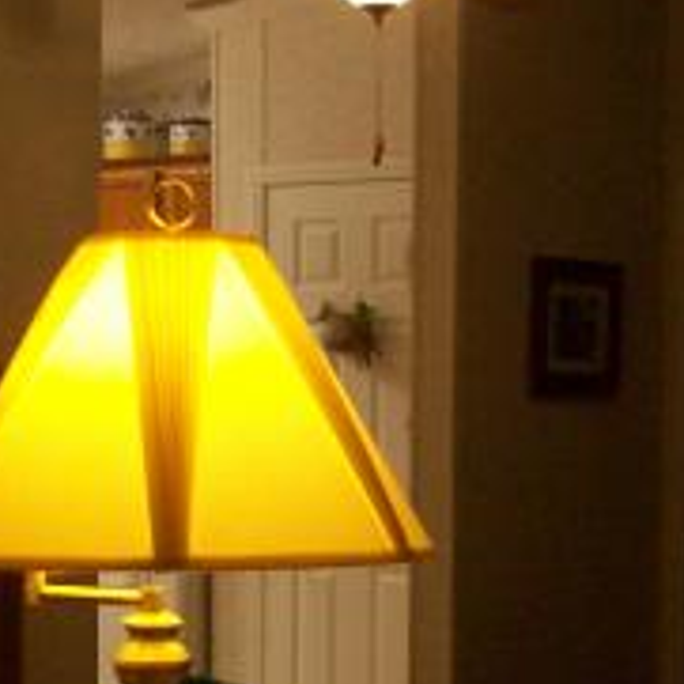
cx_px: 223
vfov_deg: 17.0
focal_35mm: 102
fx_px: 2280
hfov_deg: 17.0
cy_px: 480
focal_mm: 6
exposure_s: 1/64
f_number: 2.7
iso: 200
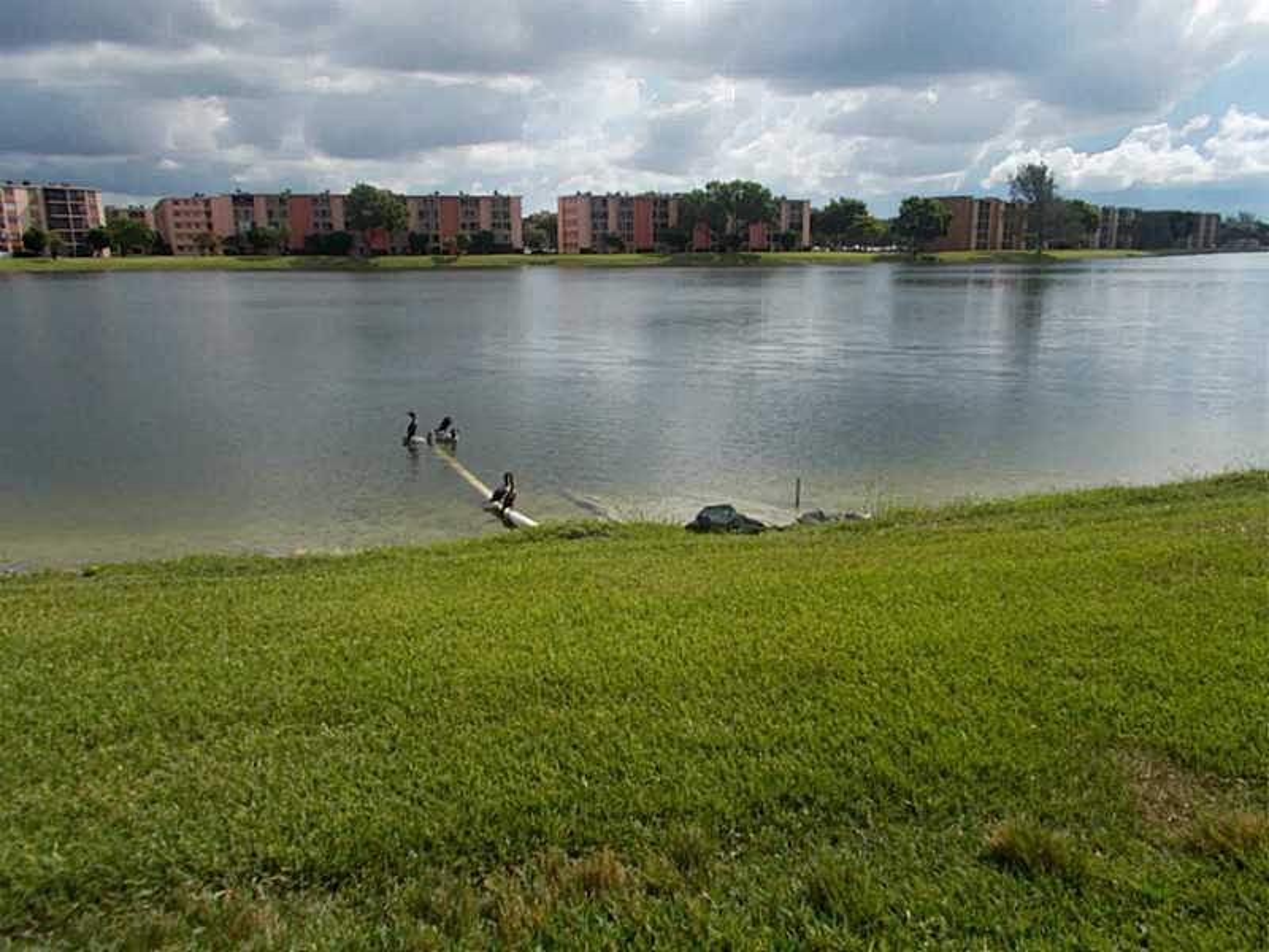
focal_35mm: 26
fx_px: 953
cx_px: 634
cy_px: 476
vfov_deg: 53.1
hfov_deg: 67.3
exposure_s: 1/1250
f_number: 3.2
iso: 80
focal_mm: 4.6
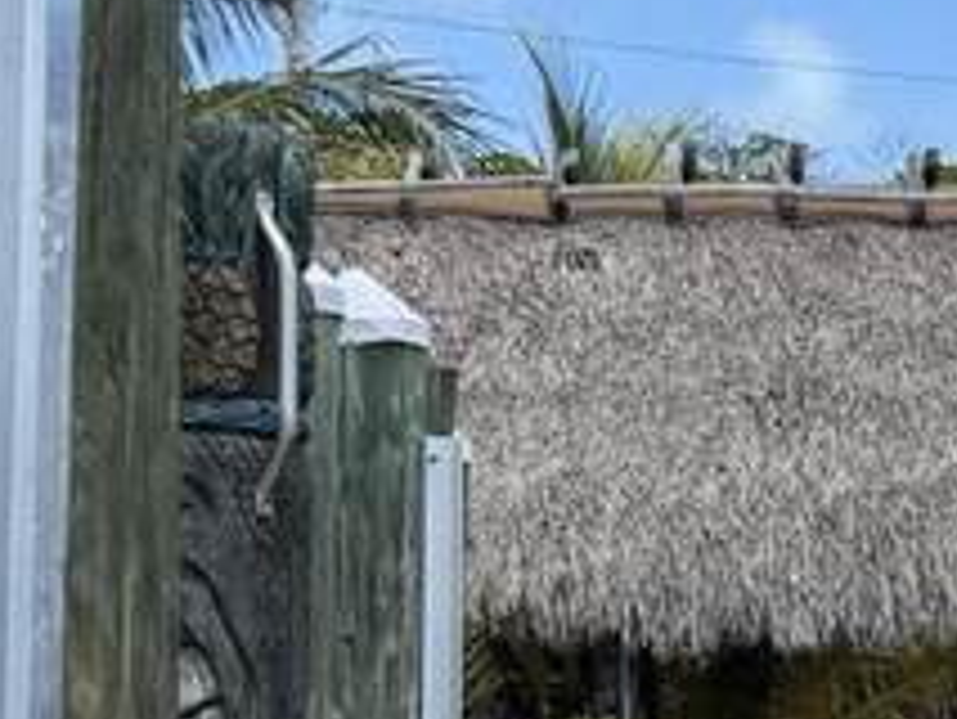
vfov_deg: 10.3
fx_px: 3983
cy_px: 647
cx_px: 1838
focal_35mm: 144
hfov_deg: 12.3
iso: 80
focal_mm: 6.76
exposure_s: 1/3953
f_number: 1.78
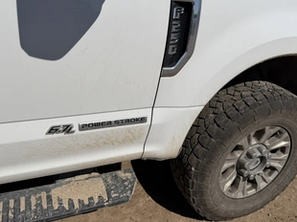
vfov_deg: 45.3
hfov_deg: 58.4
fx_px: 266
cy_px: 98
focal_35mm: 31
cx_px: 148
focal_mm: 6.76
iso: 100
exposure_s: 1/22727
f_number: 1.78
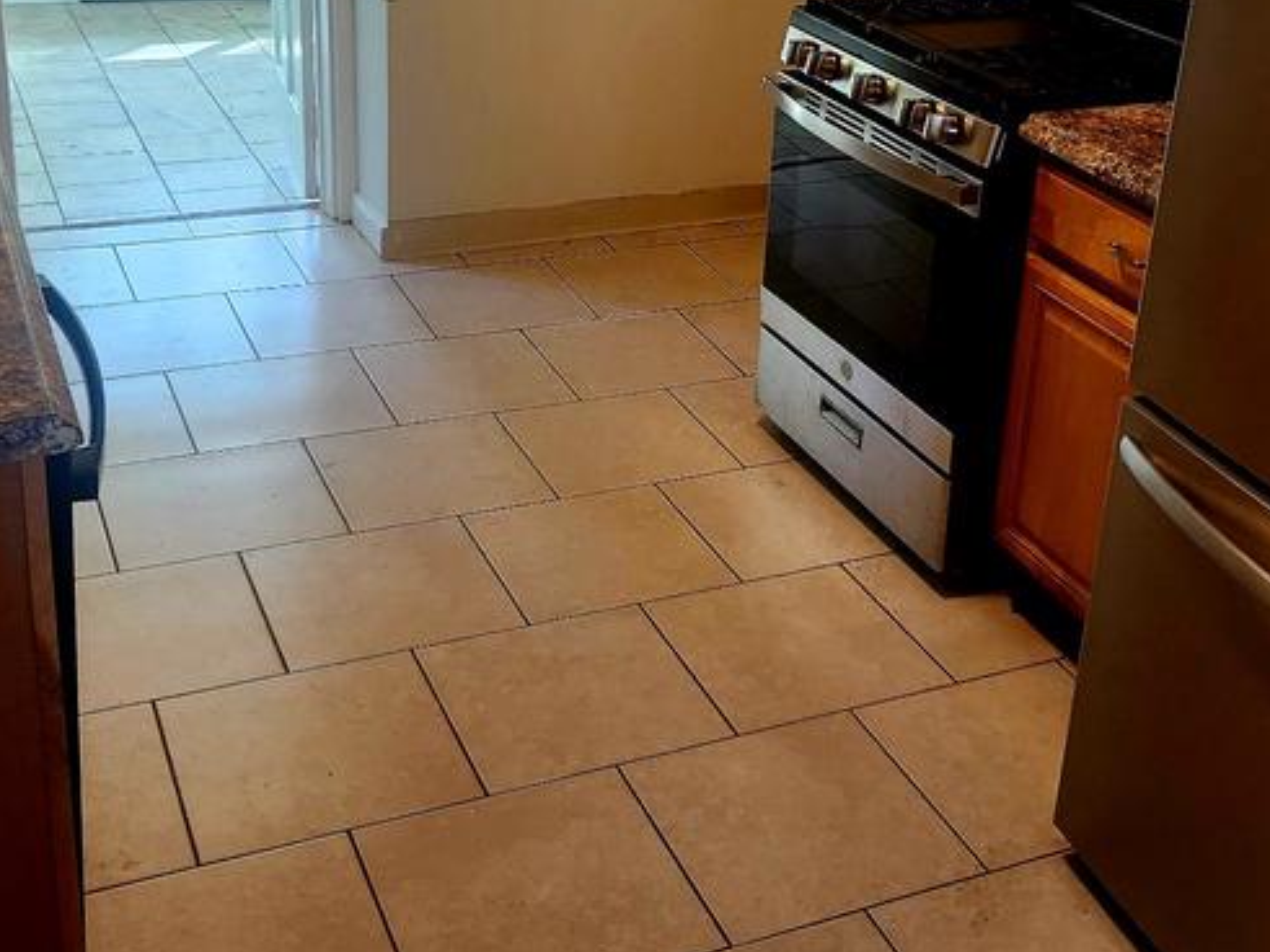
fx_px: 1761
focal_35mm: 48
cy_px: 217
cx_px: 740
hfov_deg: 39.6
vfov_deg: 29.7
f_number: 1.8
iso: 250
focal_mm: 5.4
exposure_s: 1/120
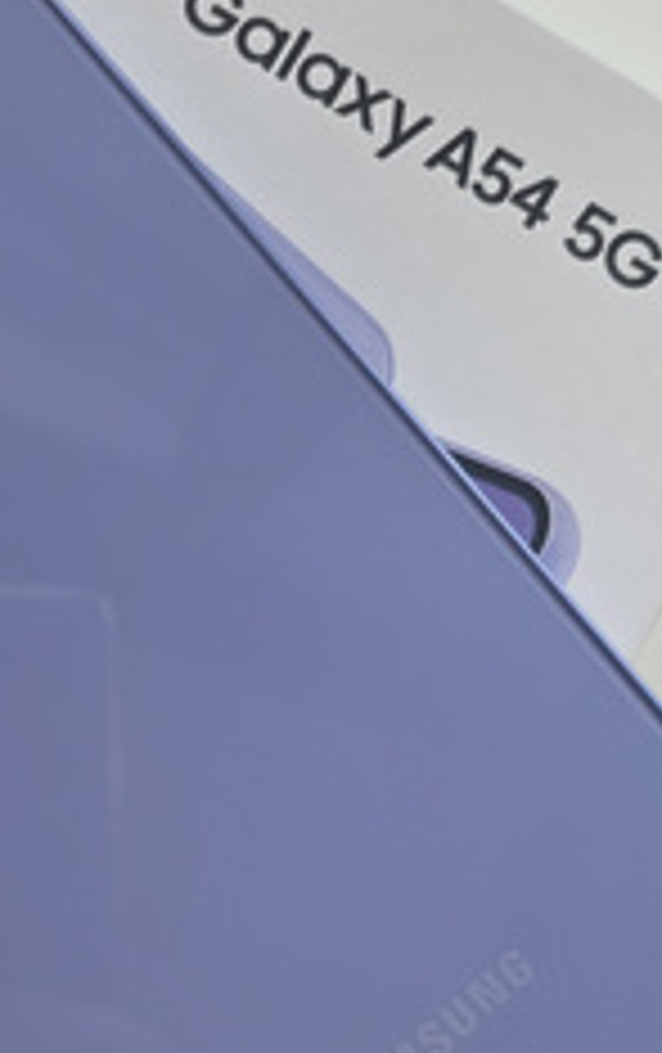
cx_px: 74
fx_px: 1496
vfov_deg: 38.3
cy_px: 720
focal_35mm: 52
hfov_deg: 24.3
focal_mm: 6.3
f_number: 1.7
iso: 125
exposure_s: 1/100
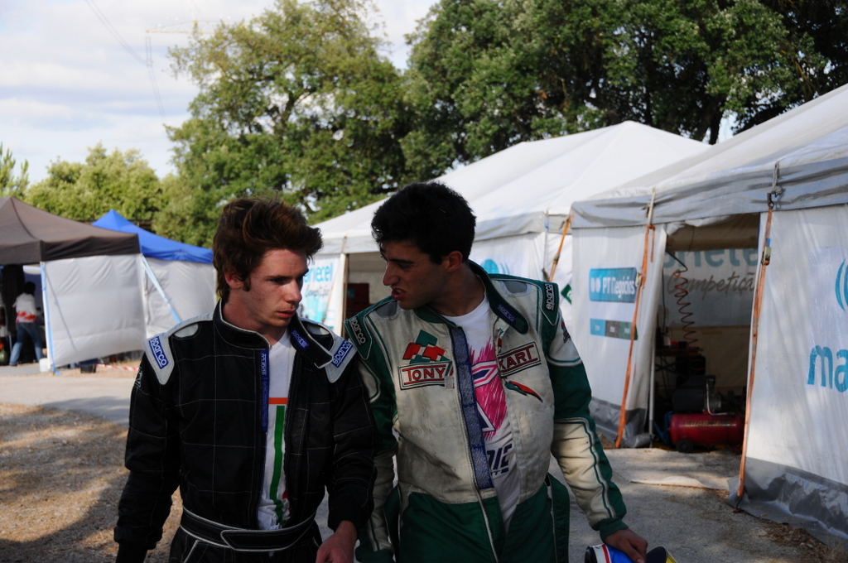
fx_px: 1482
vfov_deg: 21.5
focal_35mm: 63
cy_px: 282
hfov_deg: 31.9
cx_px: 424
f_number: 4.5
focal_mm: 42
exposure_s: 1/1600
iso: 400
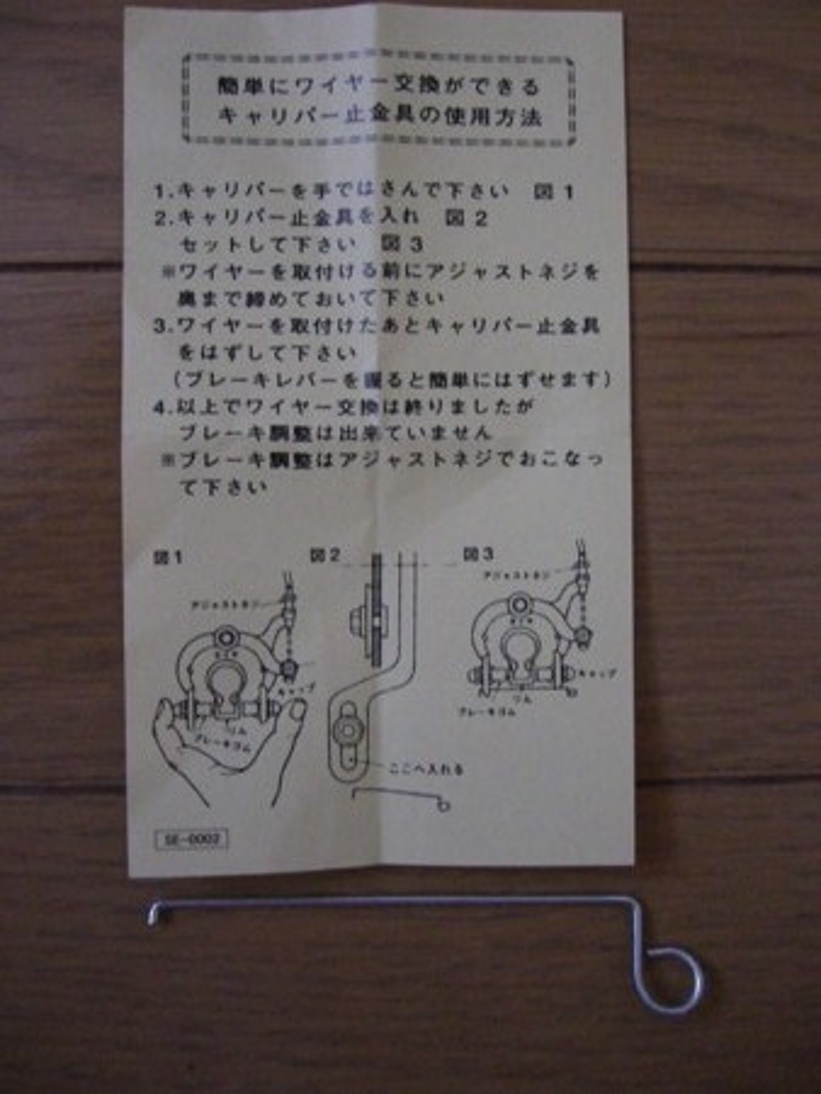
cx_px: 410
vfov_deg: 49.0
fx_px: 1201
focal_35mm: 38
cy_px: 547
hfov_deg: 37.8
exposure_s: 1/80
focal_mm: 7.9
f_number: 2.8
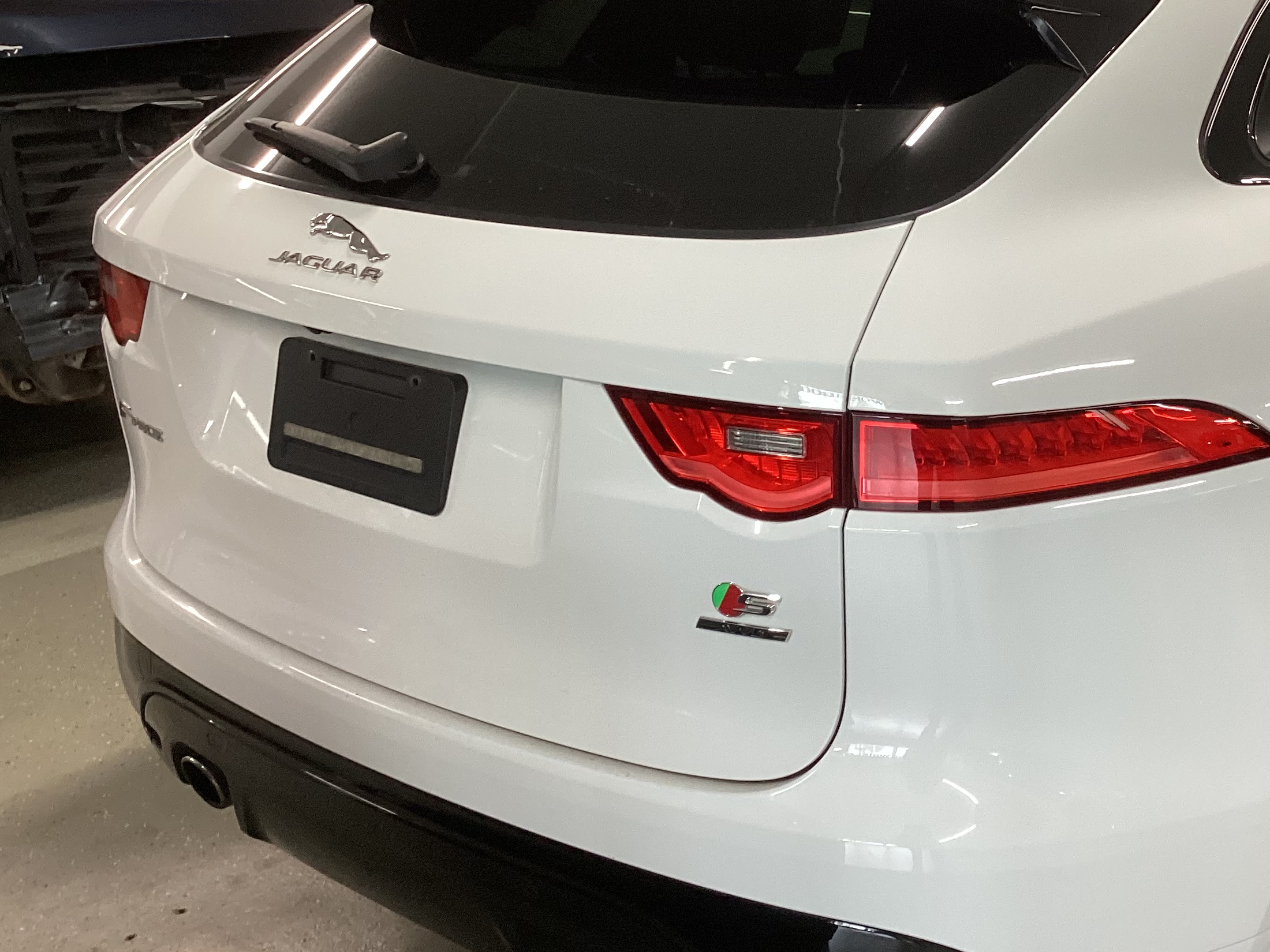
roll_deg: -0.4
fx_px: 1688
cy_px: 426
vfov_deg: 31.5
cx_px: 928
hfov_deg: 40.3
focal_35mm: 46
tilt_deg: -18.7
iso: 100
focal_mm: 3.3
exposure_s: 1/50
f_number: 2.4
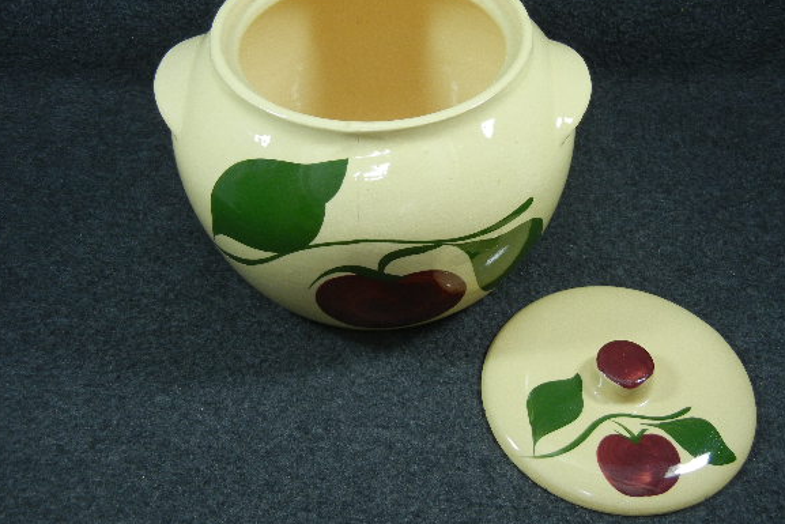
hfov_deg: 43.6
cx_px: 420
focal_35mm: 45
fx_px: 981
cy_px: 233
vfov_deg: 29.9
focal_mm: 7.1
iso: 226
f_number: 3.7
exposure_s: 1/30
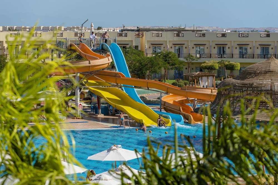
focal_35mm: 120
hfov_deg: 17.1
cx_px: 139
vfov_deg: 11.4
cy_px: 92
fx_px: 927
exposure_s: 1/1000
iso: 100
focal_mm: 120
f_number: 5.6
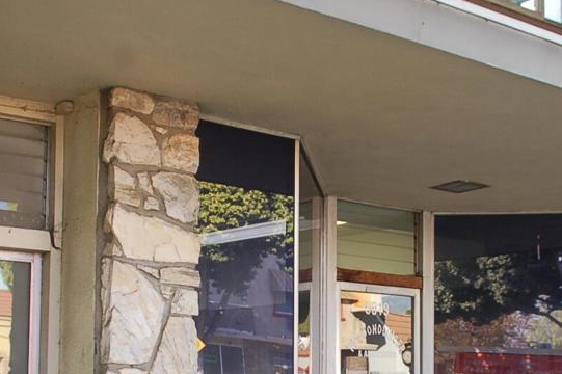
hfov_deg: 28.5
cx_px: 315
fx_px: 1107
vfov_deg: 18.9
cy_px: 317
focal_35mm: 71
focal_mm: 25
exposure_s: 1/125
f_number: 5.6
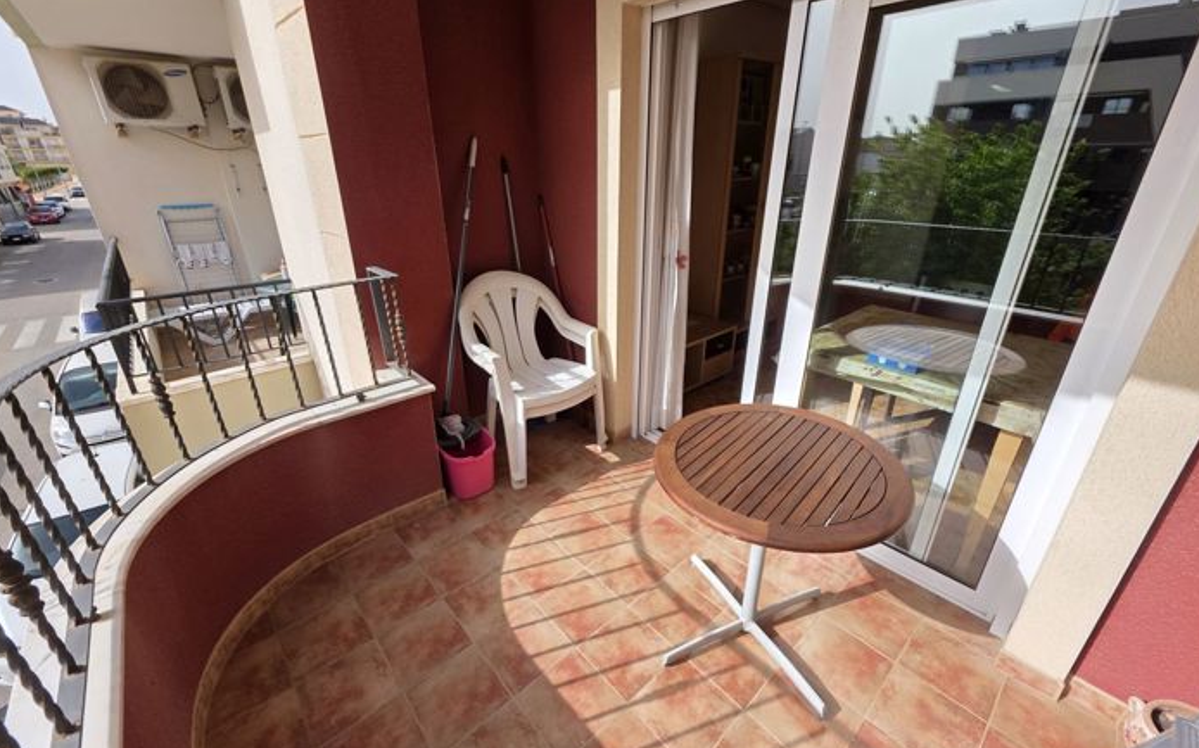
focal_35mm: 14
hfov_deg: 105.3
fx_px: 457
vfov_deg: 78.6
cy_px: 368
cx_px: 600
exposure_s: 1/2000
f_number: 1.9
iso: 50
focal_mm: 2.2
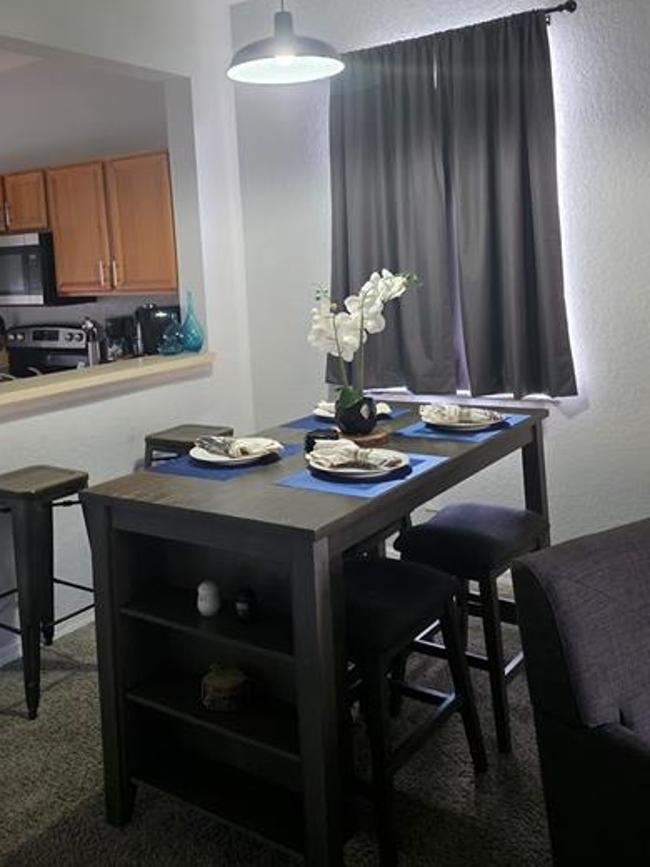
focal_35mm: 34
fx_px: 851
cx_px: 263
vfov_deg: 53.2
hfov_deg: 41.6
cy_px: 308
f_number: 1.7
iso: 640
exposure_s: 1/120
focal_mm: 6.3
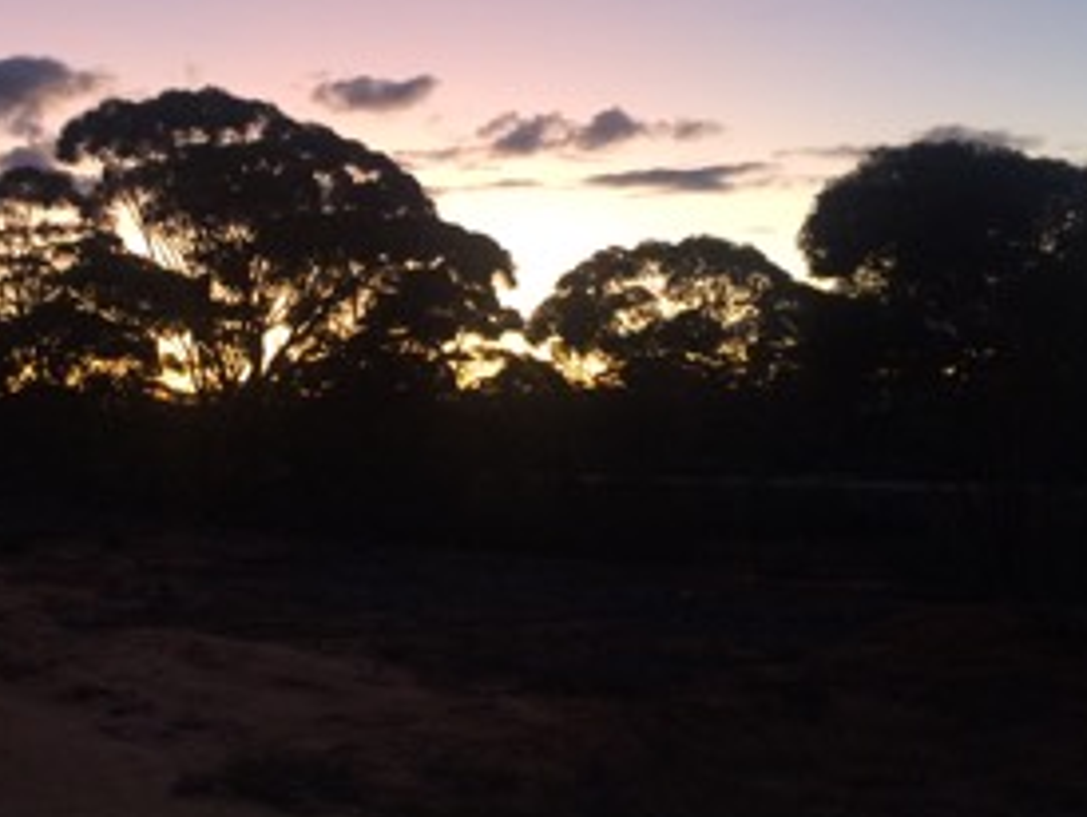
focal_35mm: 55
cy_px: 349
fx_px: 1729
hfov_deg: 34.4
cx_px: 305
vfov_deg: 26.6
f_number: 2.2
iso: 125
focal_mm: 4.15
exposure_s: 1/30
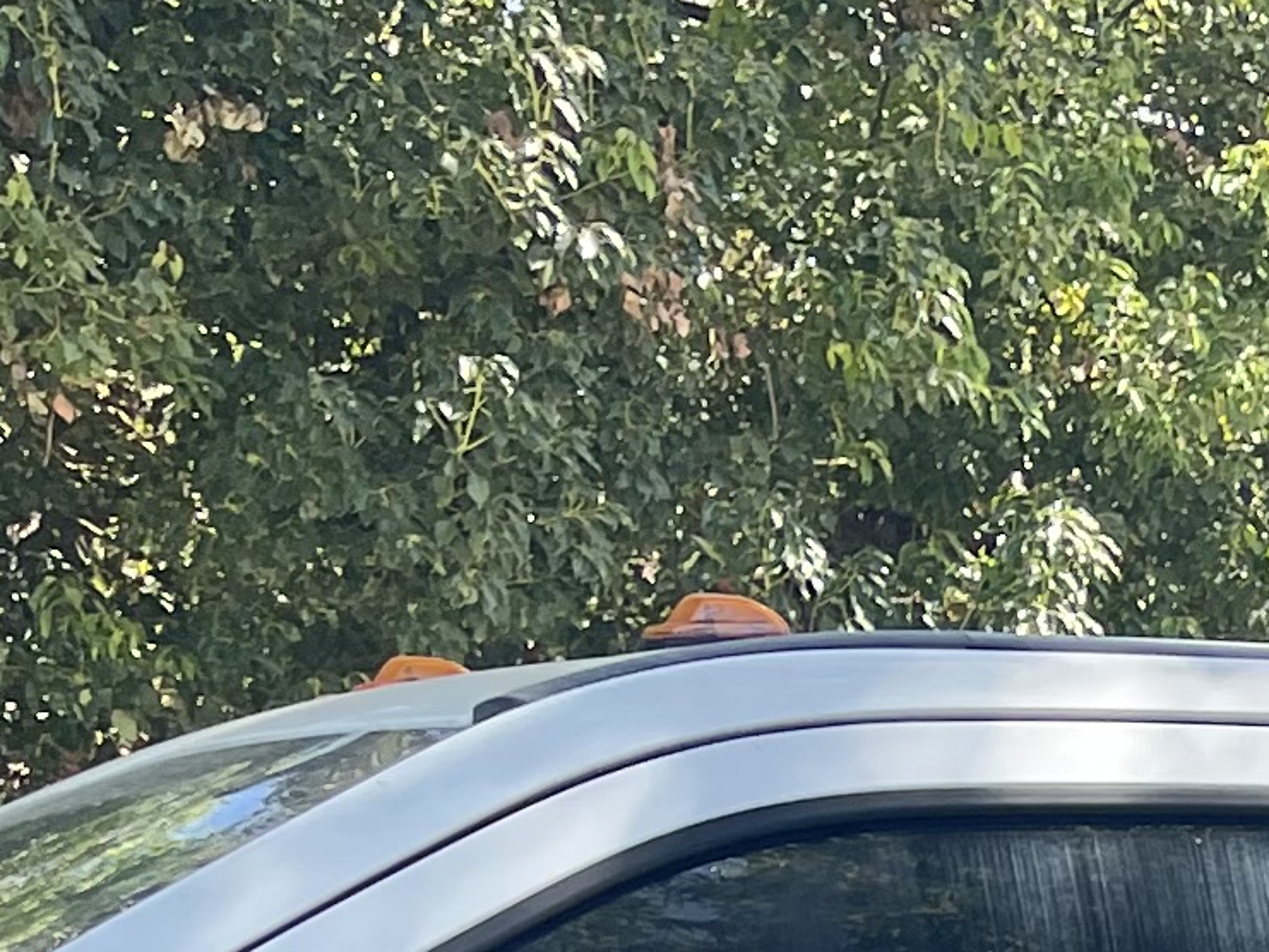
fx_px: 4986
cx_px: 2766
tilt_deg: -10.7
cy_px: 2306
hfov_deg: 12.3
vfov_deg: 9.6
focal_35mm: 136
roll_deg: +1.3
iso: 32
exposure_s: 1/286
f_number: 1.6
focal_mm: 5.1
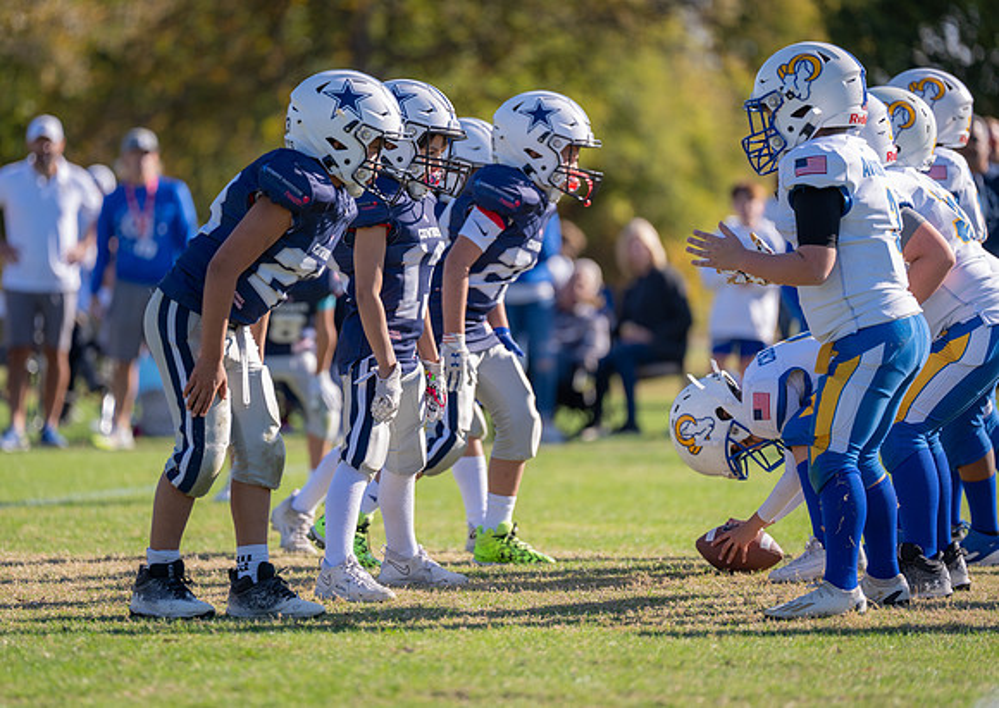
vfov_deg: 6.4
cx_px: 430
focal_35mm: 223
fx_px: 6314
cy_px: 329
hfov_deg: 9.0
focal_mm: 200
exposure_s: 1/1250
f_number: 2.8
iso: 100
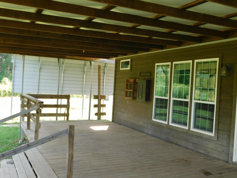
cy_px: 89
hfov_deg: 51.4
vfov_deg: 39.7
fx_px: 246
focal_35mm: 36
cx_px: 118
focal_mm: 6.3
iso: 125
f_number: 3.5
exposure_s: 1/80
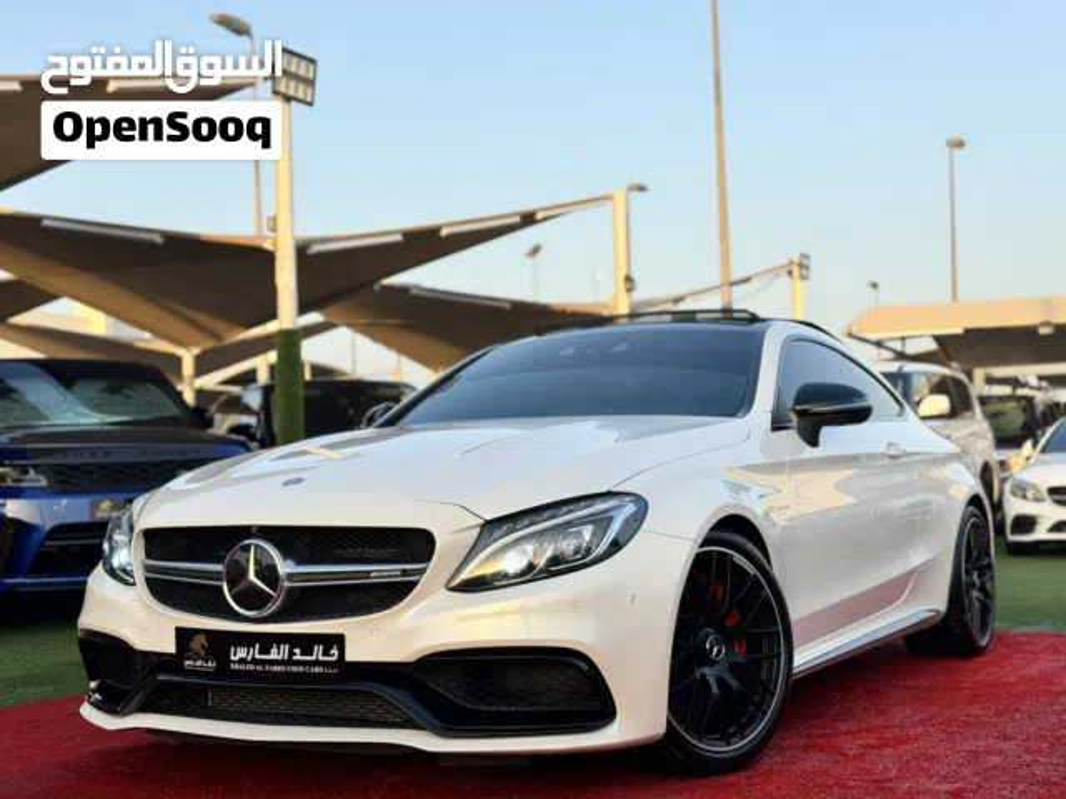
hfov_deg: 39.7
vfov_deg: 30.3
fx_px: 1478
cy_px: 400
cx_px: 533
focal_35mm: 48
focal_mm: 6.76
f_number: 1.78
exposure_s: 1/715
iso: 64
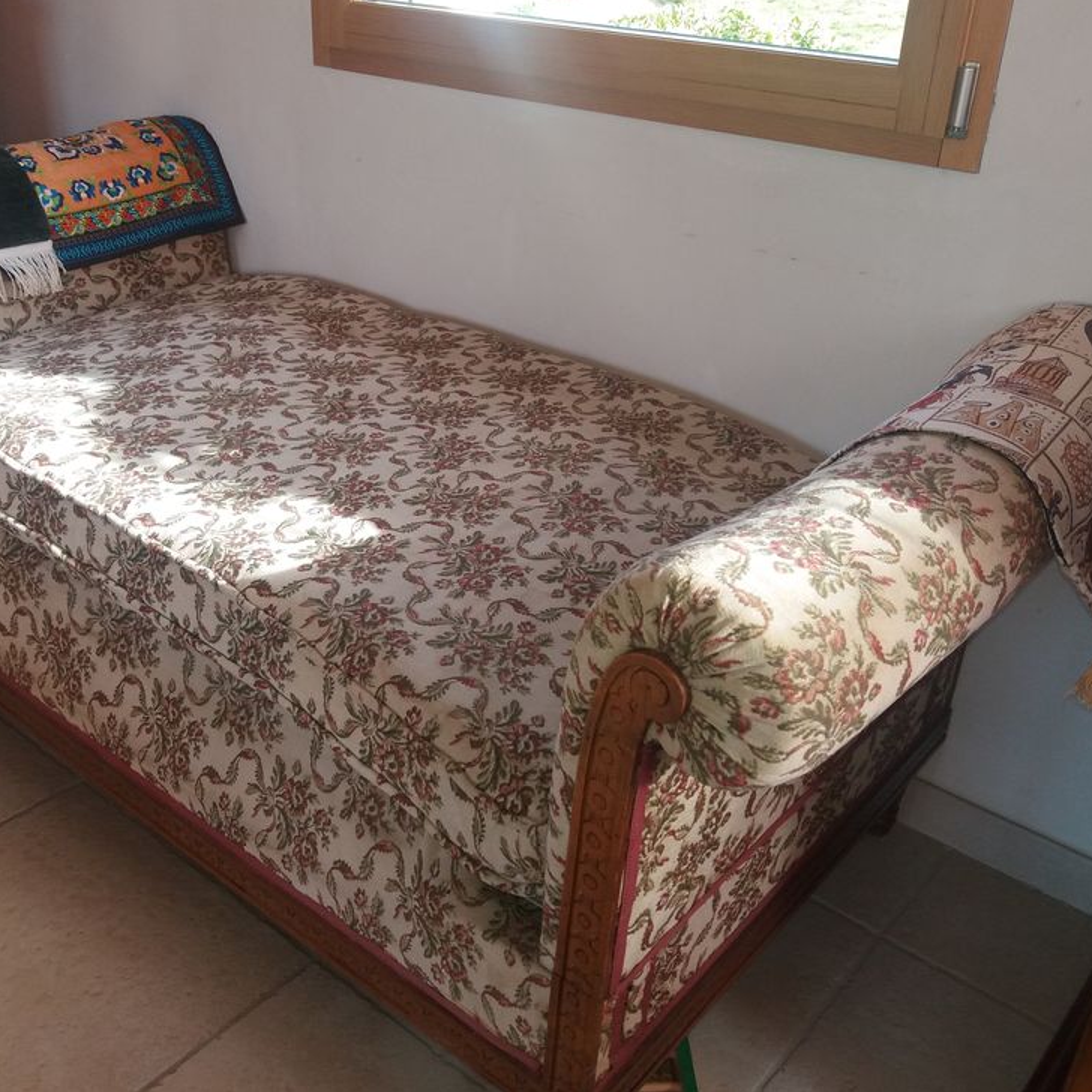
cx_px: 482
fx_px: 1213
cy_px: 532
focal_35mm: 34
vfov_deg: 48.4
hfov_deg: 48.4
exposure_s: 1/73
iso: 64
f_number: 1.9
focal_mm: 3.7
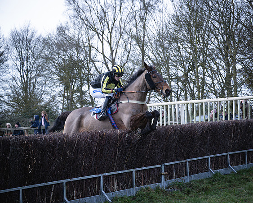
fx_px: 590
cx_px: 152
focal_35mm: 79
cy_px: 102
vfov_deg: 19.4
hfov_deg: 24.2
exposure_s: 1/1250
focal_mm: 70
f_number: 4
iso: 800
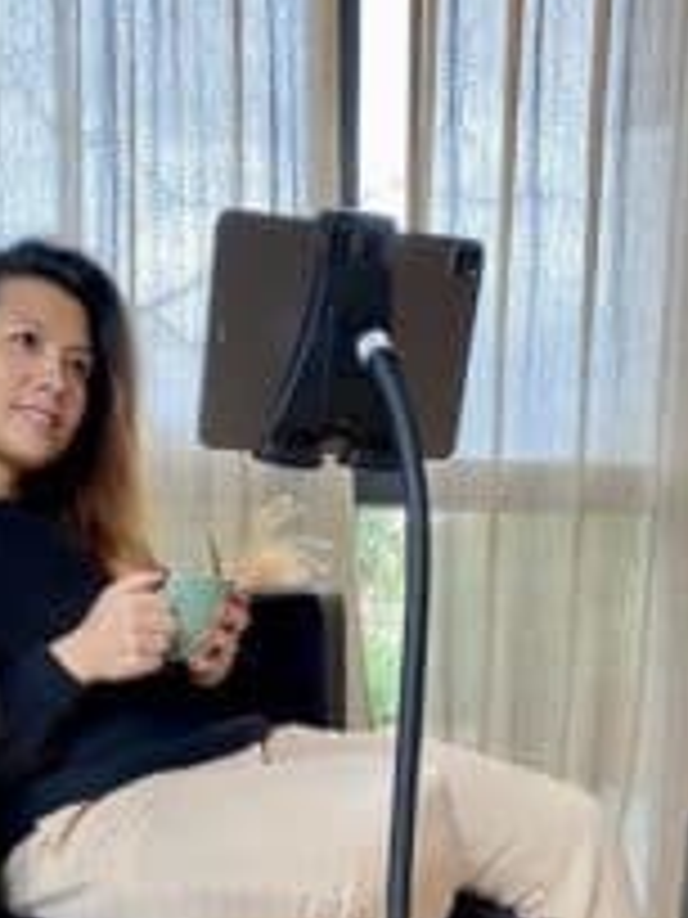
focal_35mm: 51
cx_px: 216
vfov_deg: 35.1
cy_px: 846
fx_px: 1352
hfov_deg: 28.3
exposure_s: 1/50
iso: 125
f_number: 1.8
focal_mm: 4.25
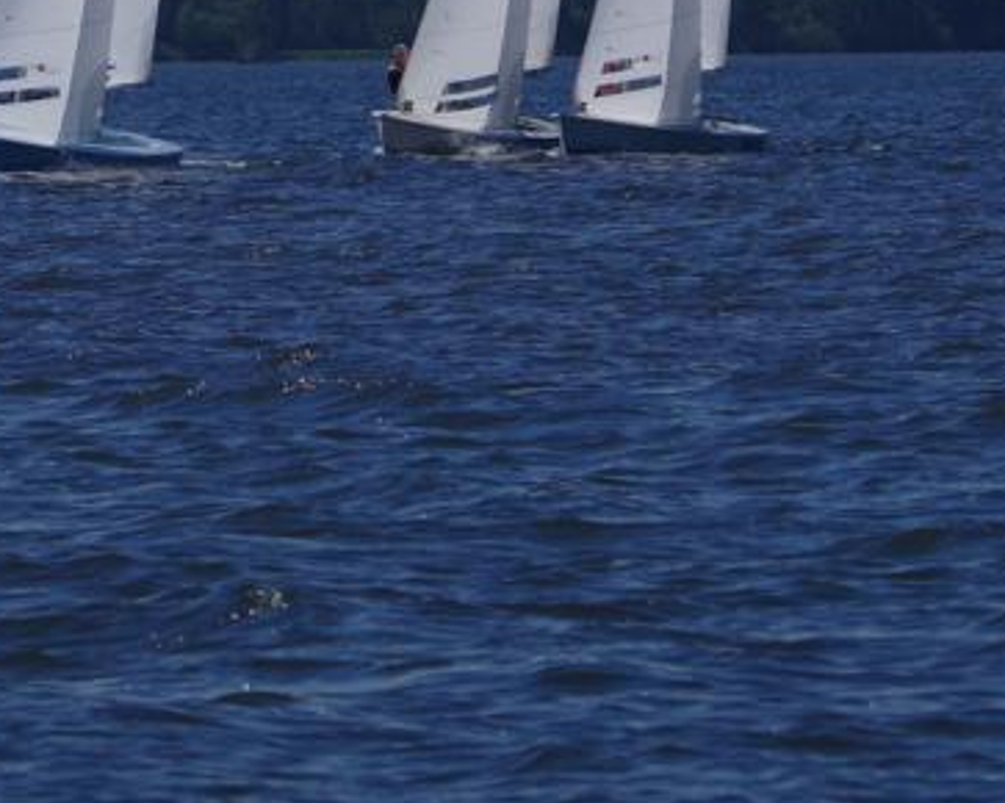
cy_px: -80
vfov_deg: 2.8
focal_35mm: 554
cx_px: 10
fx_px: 16480
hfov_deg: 3.5
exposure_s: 1/3200
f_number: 8
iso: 400
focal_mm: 135
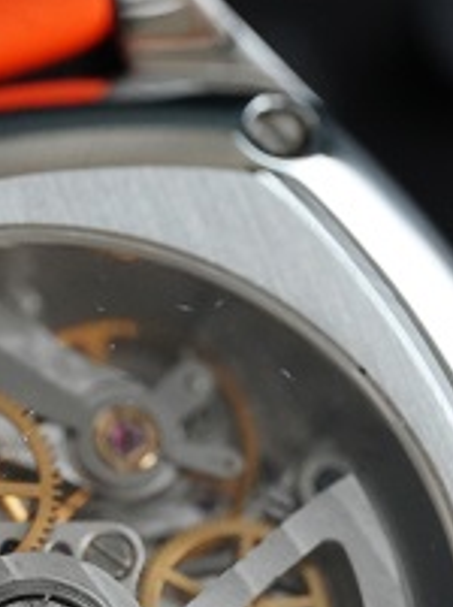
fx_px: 6092
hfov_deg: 4.3
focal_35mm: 348
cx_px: 14
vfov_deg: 5.7
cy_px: 684
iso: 3200
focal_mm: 105
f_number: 4
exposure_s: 1/250
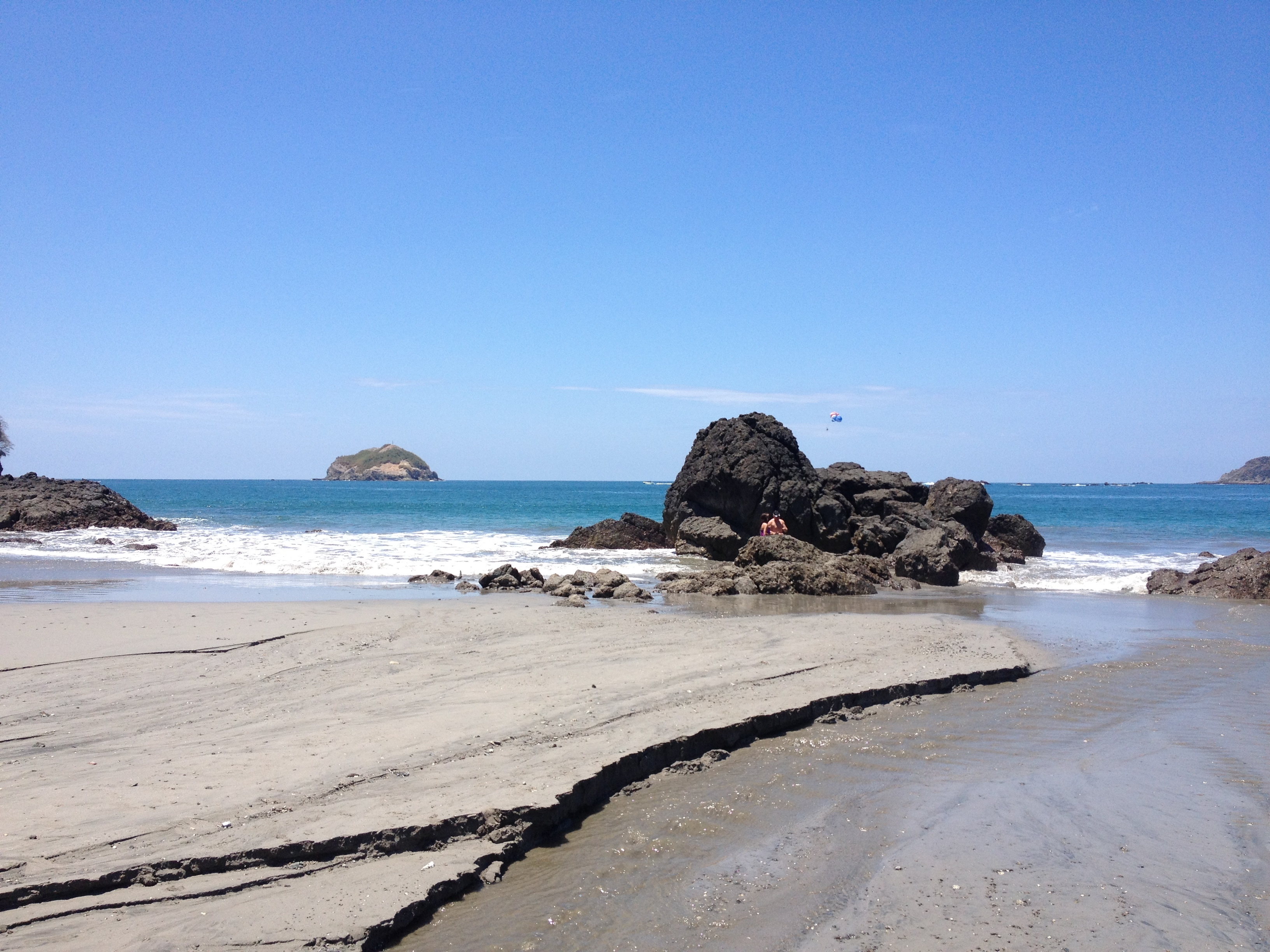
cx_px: 635
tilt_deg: -3.1
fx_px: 1284
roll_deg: +0.3
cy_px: 476
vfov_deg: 40.7
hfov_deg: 52.6
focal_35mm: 35
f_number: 2.4
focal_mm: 4.28
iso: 50
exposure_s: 1/1972
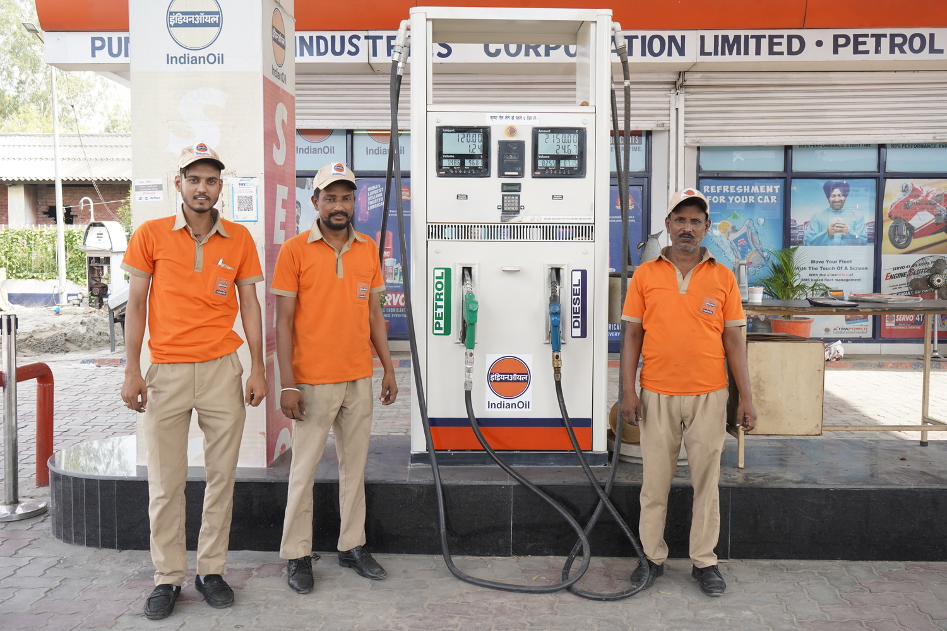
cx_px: 474
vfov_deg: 38.9
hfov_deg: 55.8
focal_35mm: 34
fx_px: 894
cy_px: 316
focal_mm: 34
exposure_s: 1/125
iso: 400
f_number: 7.1
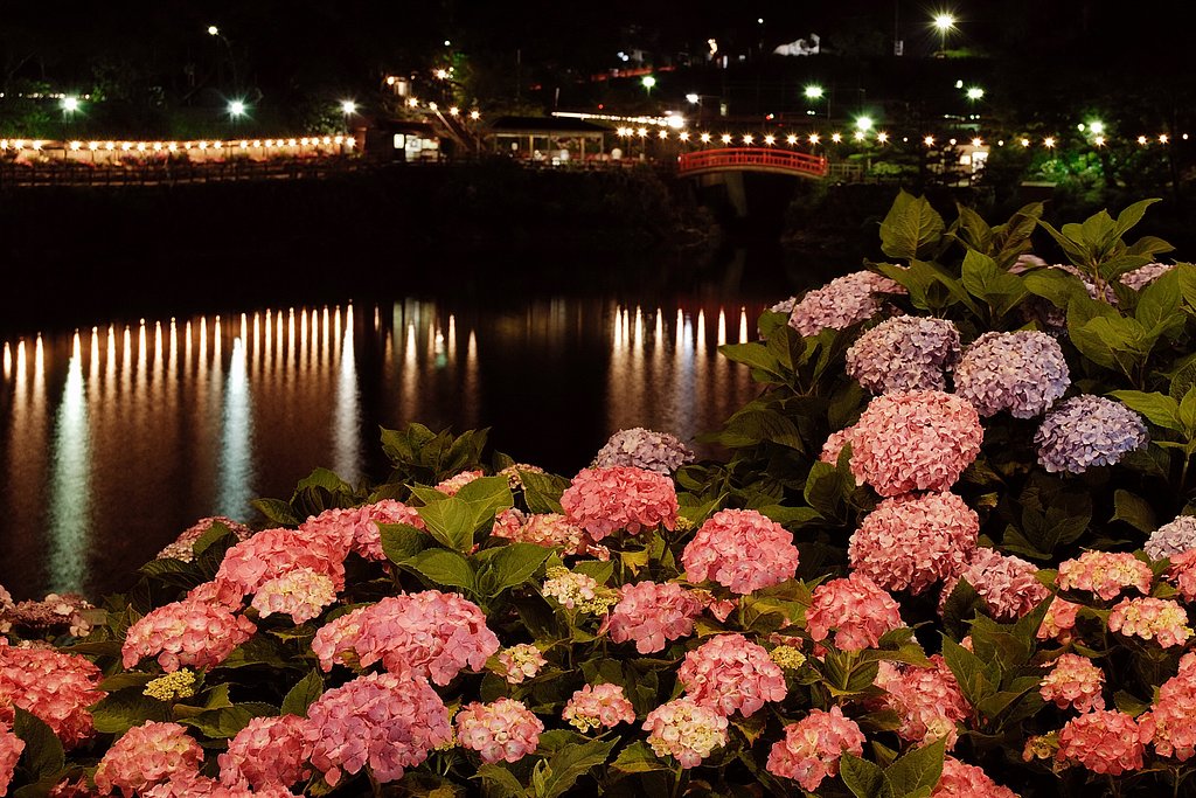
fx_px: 1545
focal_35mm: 46
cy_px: 399
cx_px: 598
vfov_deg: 29.0
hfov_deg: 42.3
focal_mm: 31
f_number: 8
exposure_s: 6
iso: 100
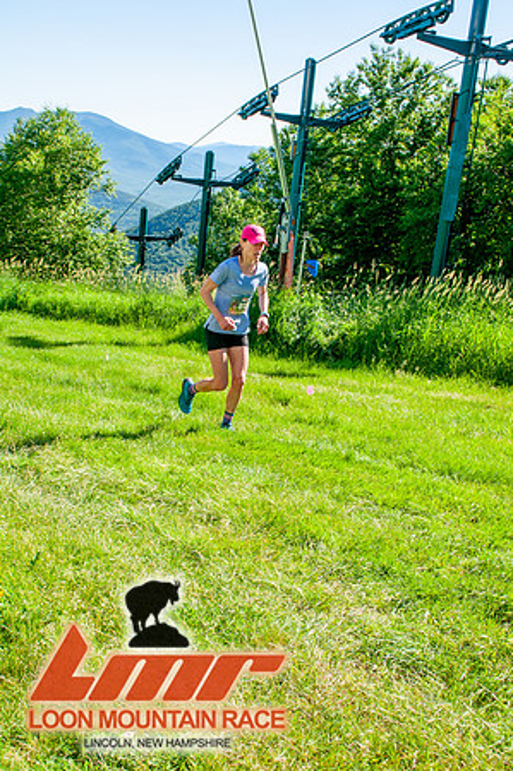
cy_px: 386
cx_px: 256
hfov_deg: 36.8
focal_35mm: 36
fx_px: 771
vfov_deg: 53.2
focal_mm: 24
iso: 200
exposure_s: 1/320
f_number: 8
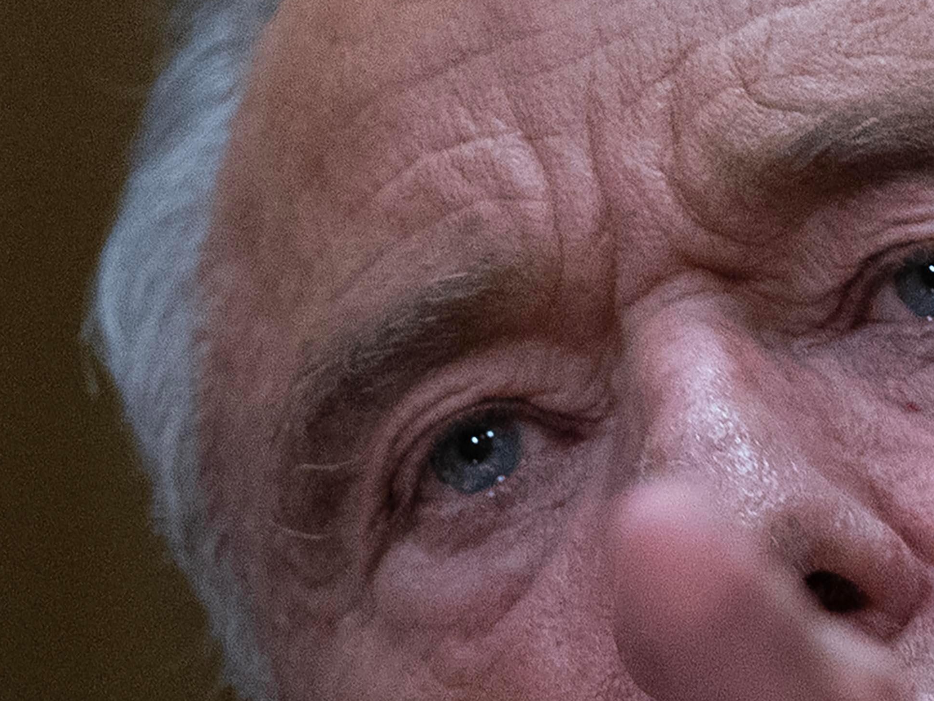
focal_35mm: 516
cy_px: 644
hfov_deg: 3.8
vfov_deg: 2.9
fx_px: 13924
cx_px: 880
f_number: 3.2
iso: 4000
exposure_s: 1/320
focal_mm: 173
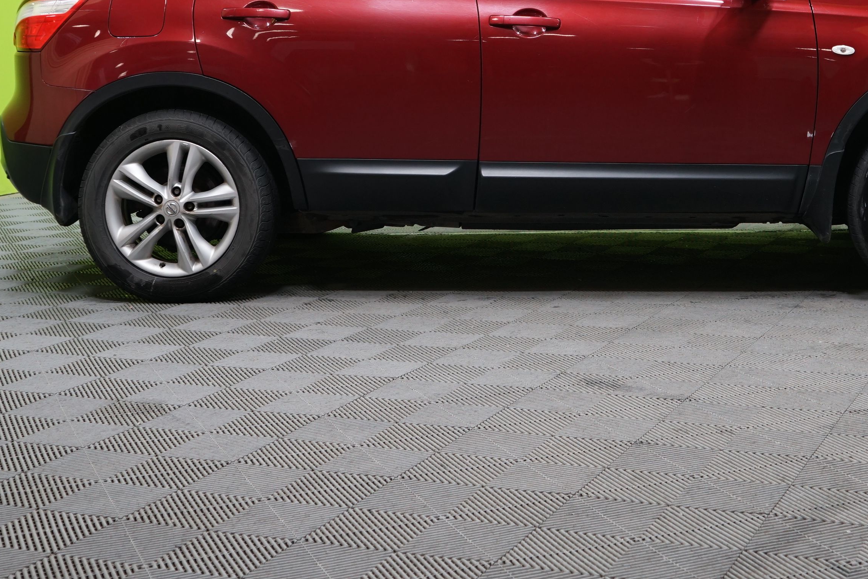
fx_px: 1495
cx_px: 576
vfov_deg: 21.5
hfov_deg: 32.1
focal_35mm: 62
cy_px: 82
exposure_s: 1/40
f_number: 5
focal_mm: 36
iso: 640
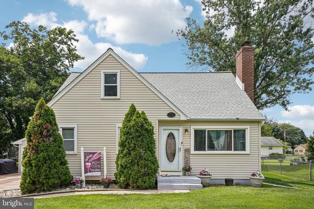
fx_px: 197
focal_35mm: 23
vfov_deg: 55.9
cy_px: 104
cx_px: 157
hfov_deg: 77.1
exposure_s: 1/250
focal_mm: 22.6
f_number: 8
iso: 100
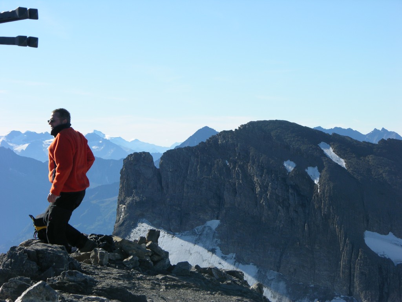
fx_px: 1510
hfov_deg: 15.2
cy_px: 151
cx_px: 201
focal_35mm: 130
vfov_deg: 11.4
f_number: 5.4
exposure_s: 1/266
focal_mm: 31.9
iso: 50
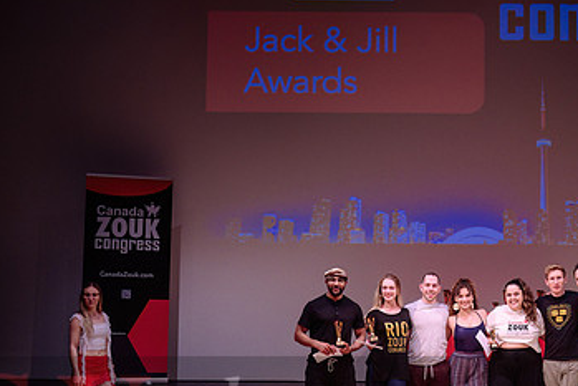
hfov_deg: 27.2
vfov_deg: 18.7
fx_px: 1172
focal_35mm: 73
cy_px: 207
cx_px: 448
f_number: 3.2
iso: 1000
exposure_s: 1/400
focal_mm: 40
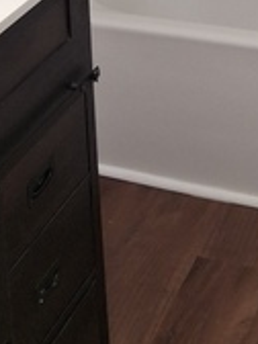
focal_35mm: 99
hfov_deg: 14.9
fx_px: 984
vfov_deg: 16.2
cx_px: 178
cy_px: -304
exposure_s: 1/120
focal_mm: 4.69
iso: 200
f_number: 1.8
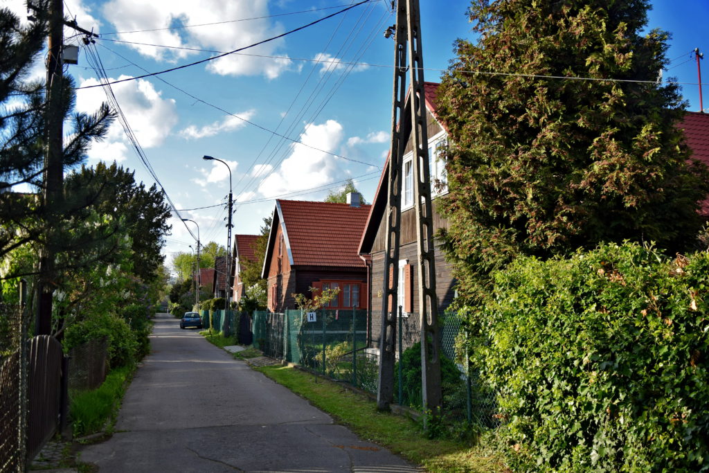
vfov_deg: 41.7
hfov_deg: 59.5
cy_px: 236
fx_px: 620
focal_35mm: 32
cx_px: 354
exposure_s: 1/500
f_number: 3.8
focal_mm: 21
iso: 200
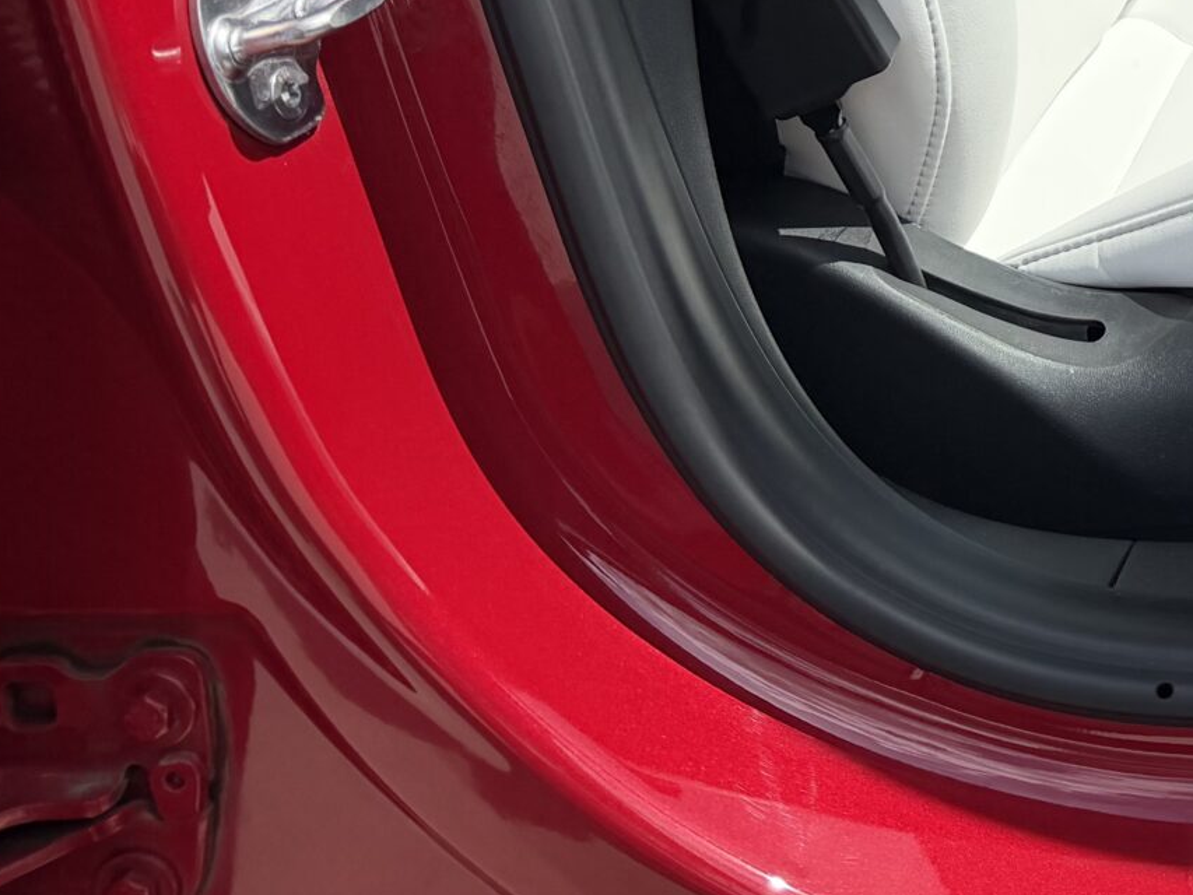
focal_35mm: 72
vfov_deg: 18.3
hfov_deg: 22.6
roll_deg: +0.9
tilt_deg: -8.4
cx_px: 1747
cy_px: -417
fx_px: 2482
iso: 100
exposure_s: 1/5319
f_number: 1.78
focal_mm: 6.76
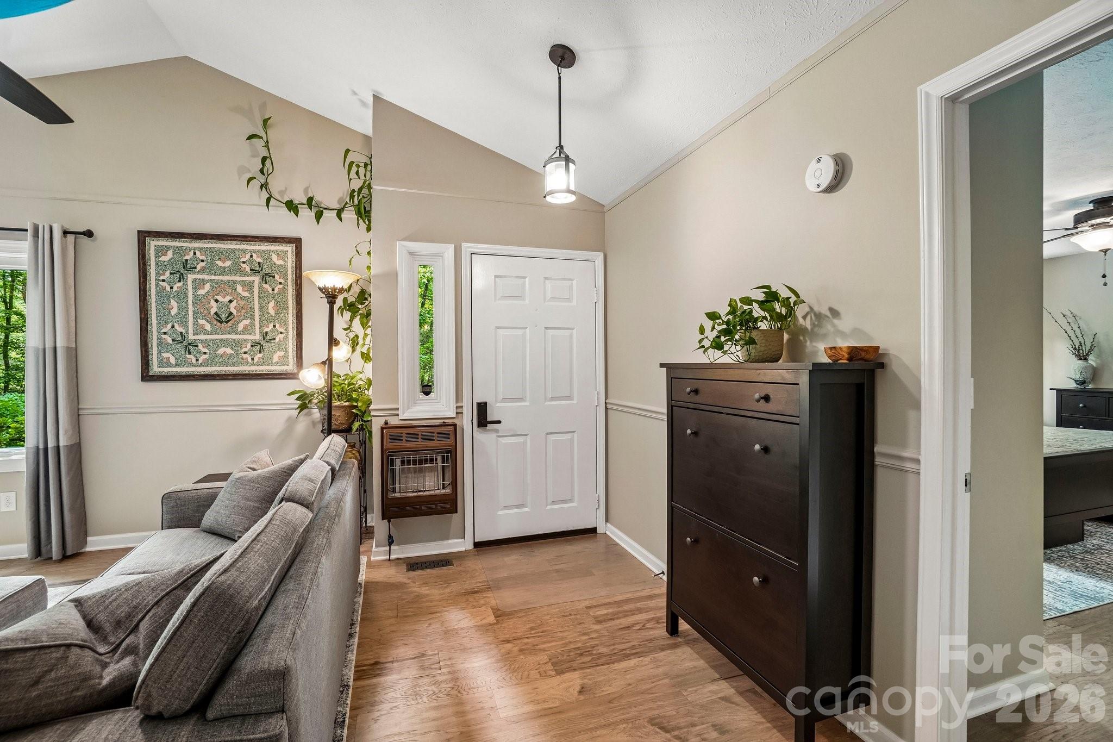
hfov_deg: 100.4
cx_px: 556
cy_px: 371
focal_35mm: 15
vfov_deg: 77.3
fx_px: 464
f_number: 8
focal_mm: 10
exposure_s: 1/8
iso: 400
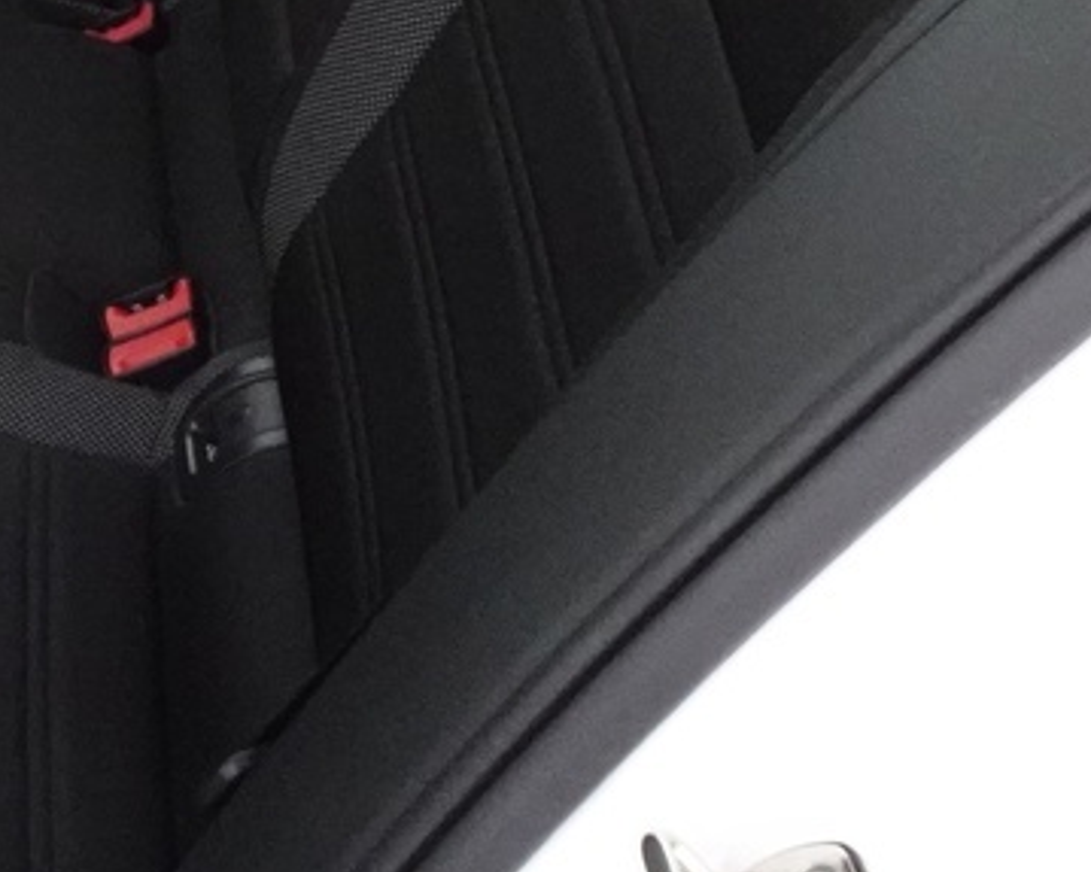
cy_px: -167
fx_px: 3034
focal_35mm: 94
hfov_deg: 19.0
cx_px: -307
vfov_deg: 15.8
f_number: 3.5
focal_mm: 4.25
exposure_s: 1/10
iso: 800
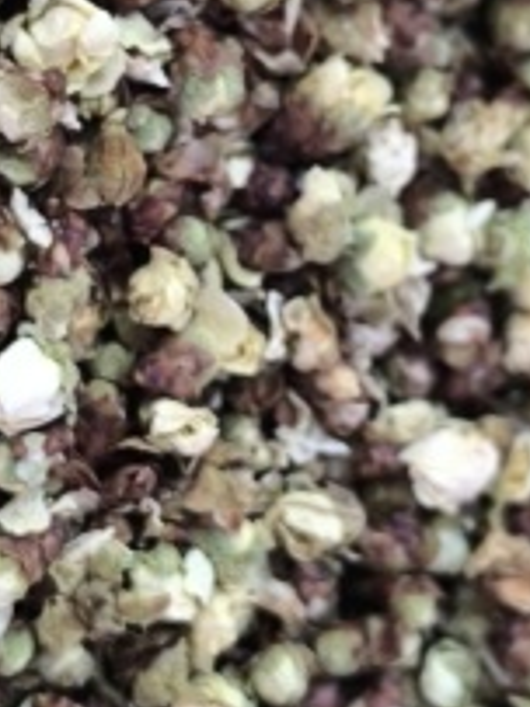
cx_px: 105
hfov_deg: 12.2
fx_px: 2473
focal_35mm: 121
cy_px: 305
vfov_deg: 16.3
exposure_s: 1/33.3
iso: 1000
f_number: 1.65
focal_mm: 6.14
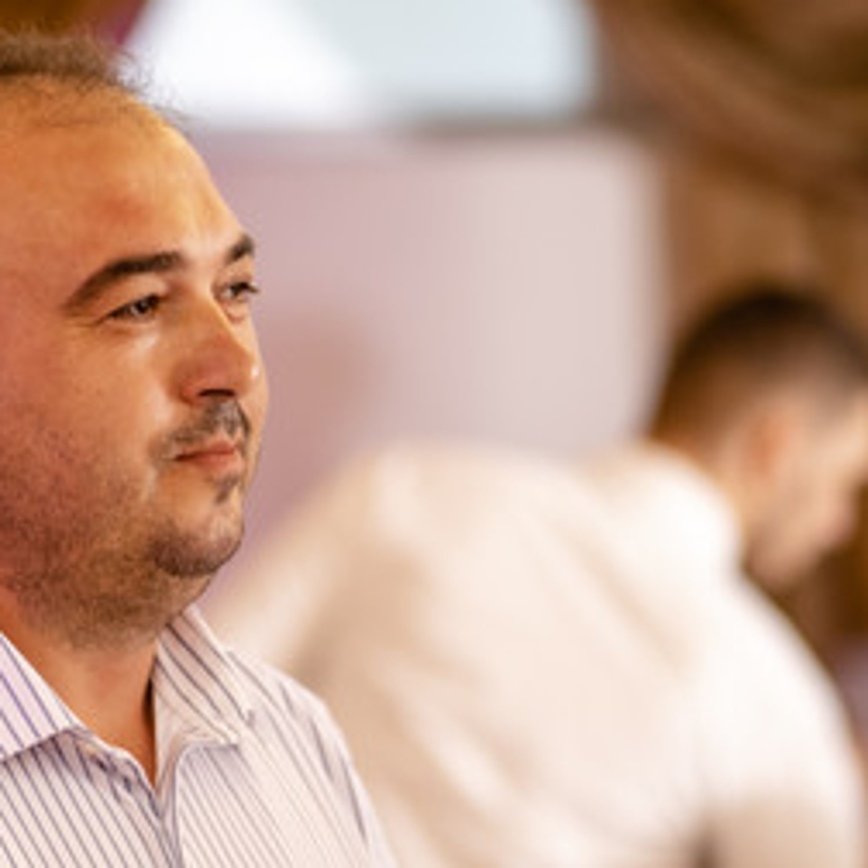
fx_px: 7830
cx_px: 238
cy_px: 477
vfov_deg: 6.3
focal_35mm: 276
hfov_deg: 6.3
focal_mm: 85
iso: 640
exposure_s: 1/250
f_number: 1.8
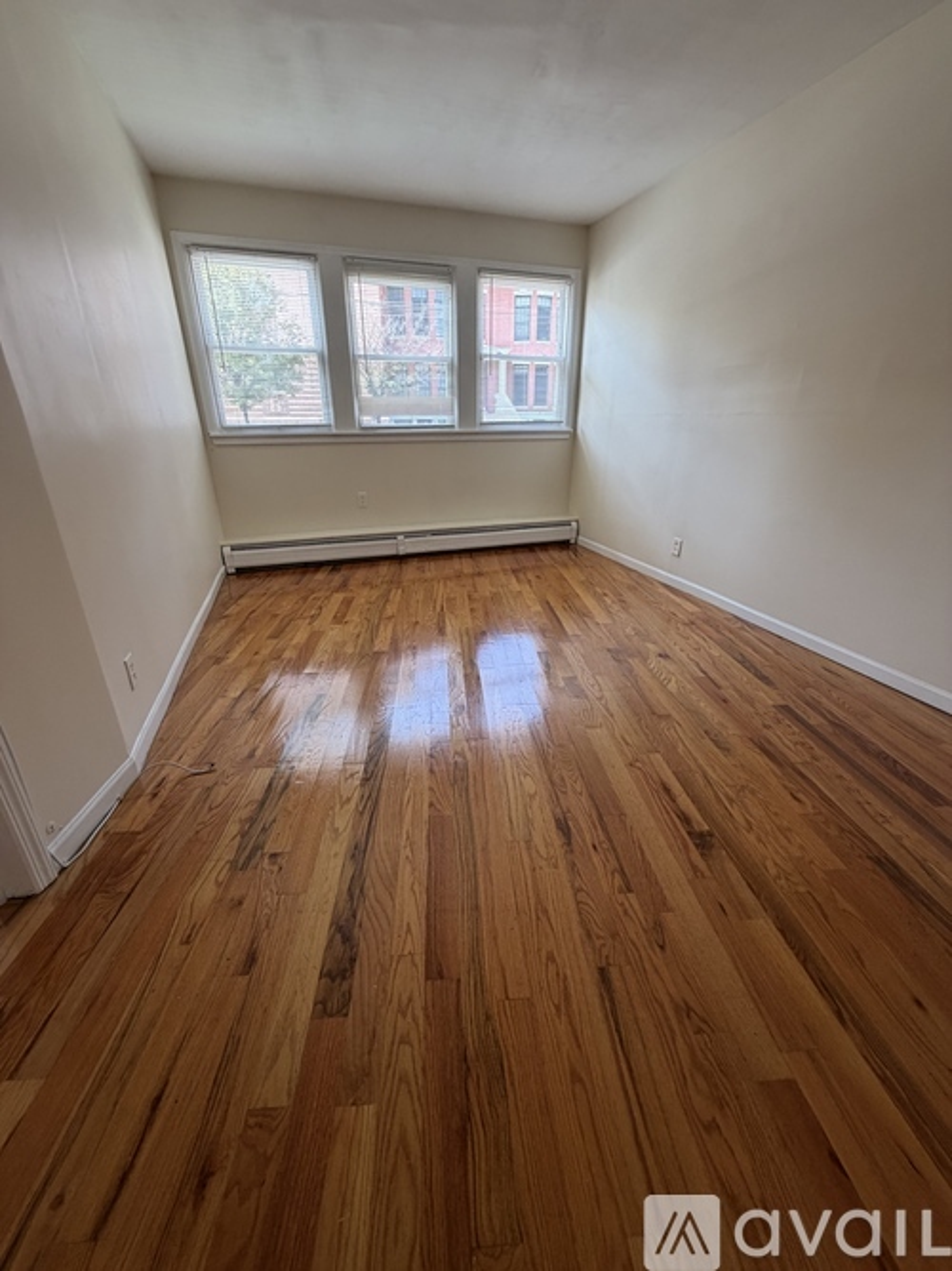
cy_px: 636
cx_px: 476
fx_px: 514
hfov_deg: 85.7
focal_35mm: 14
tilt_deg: -22.3
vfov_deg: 102.1
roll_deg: +1.6
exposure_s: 1/120
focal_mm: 2.22
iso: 200
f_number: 2.2
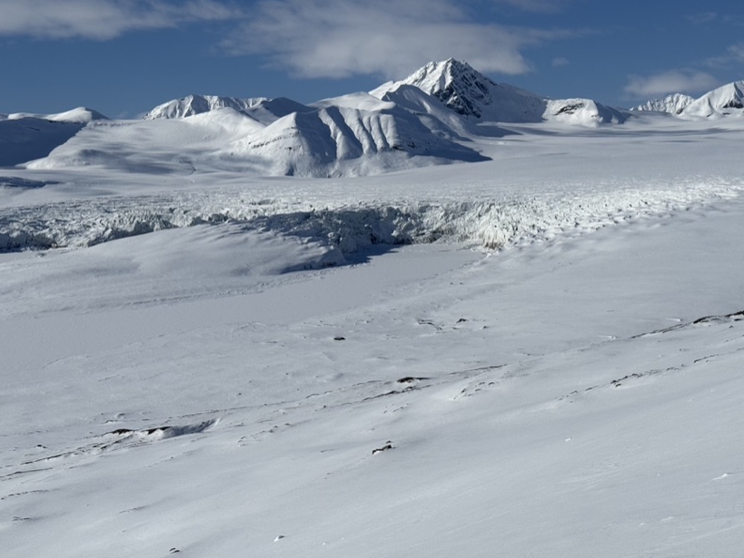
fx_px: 1290
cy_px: 220
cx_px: 431
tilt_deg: +1.6
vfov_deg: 24.4
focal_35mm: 60
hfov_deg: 32.1
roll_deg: +2.4
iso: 50
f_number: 1.78
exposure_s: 1/20408
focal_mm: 6.76
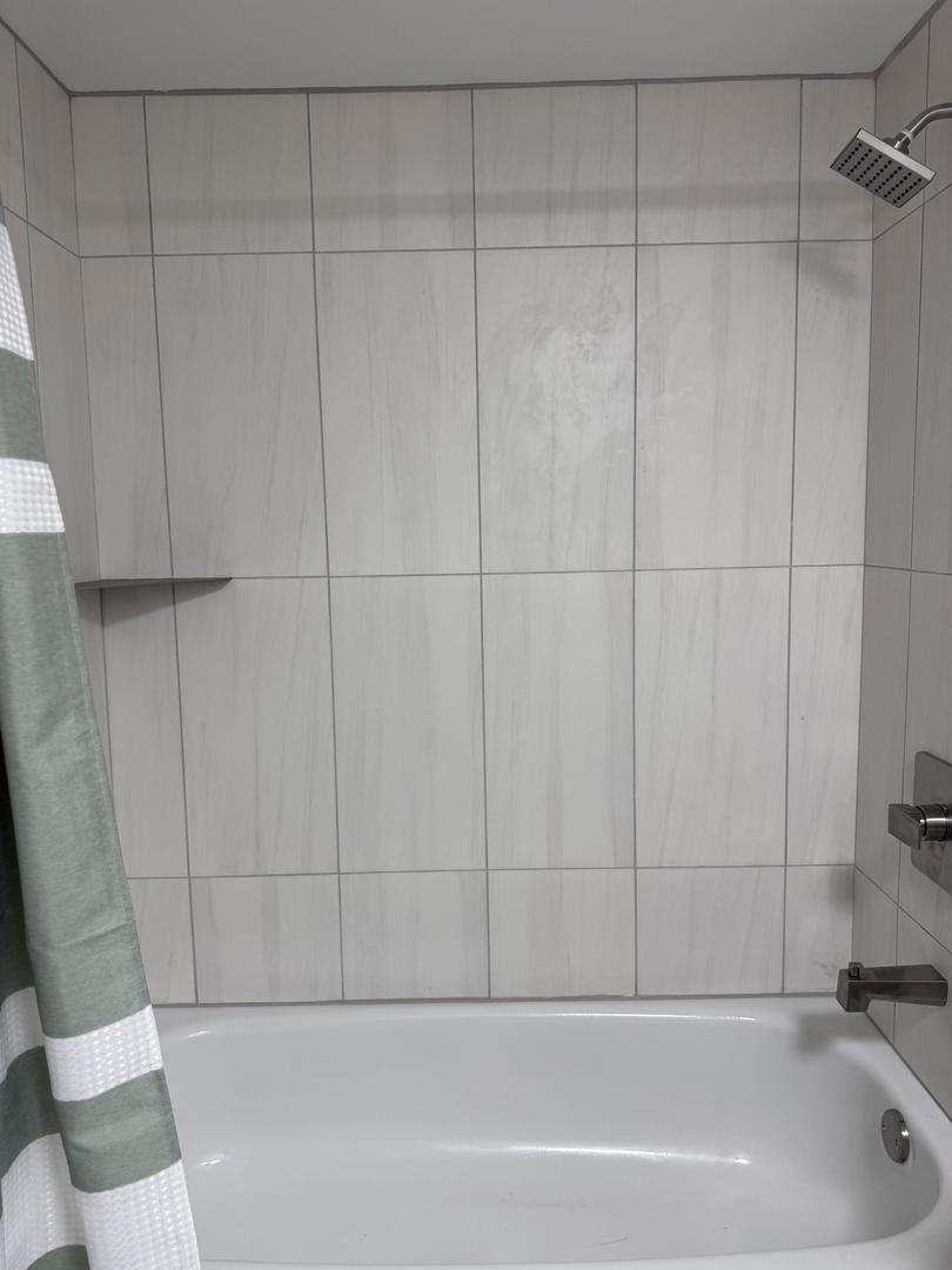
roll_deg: +0.4
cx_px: 476
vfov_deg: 71.6
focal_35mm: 24
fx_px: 880
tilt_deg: -6.4
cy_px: 635
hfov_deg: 56.8
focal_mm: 6.76
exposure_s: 1/120
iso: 125
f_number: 1.78
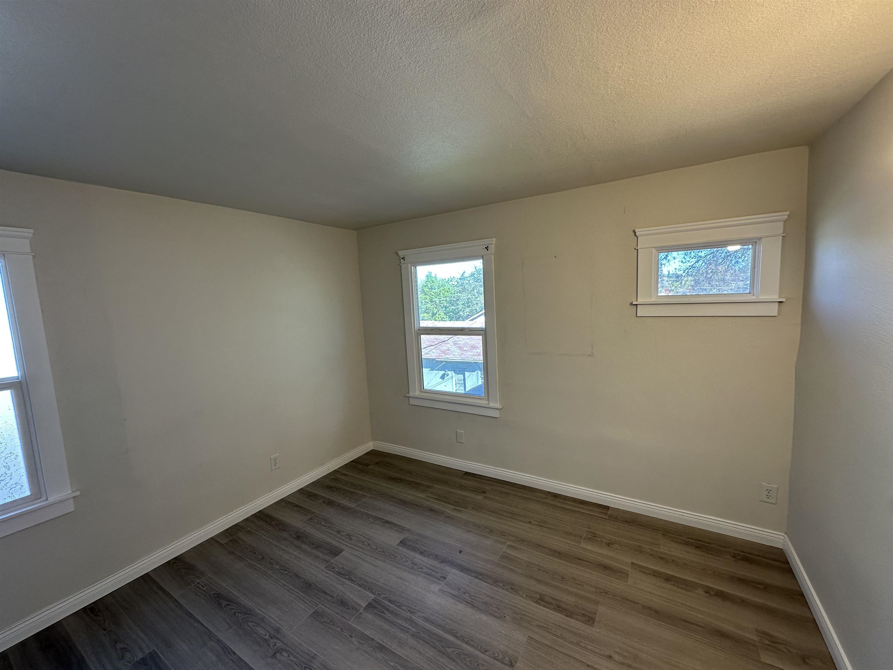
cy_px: 335
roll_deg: +2.4
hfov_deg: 102.1
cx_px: 446
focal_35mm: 14
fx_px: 361
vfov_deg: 85.7
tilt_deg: -4.5
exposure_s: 1/120
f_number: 2.2
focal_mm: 2.22
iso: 80
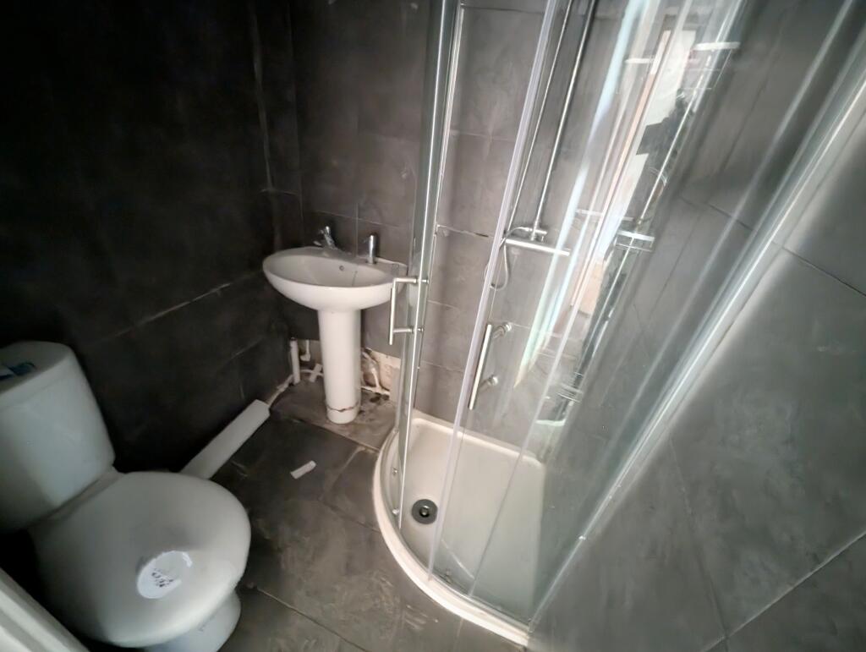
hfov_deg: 106.1
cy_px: 326
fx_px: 326
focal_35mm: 13
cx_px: 433
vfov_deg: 90.1
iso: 3268
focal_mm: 1.95
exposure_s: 1/2.35
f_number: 2.2
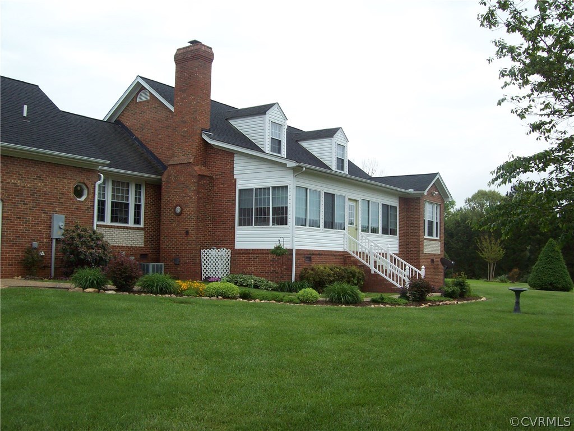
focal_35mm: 36
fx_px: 597
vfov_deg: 39.7
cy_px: 216
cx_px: 287
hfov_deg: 51.4
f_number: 4.8
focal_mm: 6
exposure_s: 1/414
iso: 80
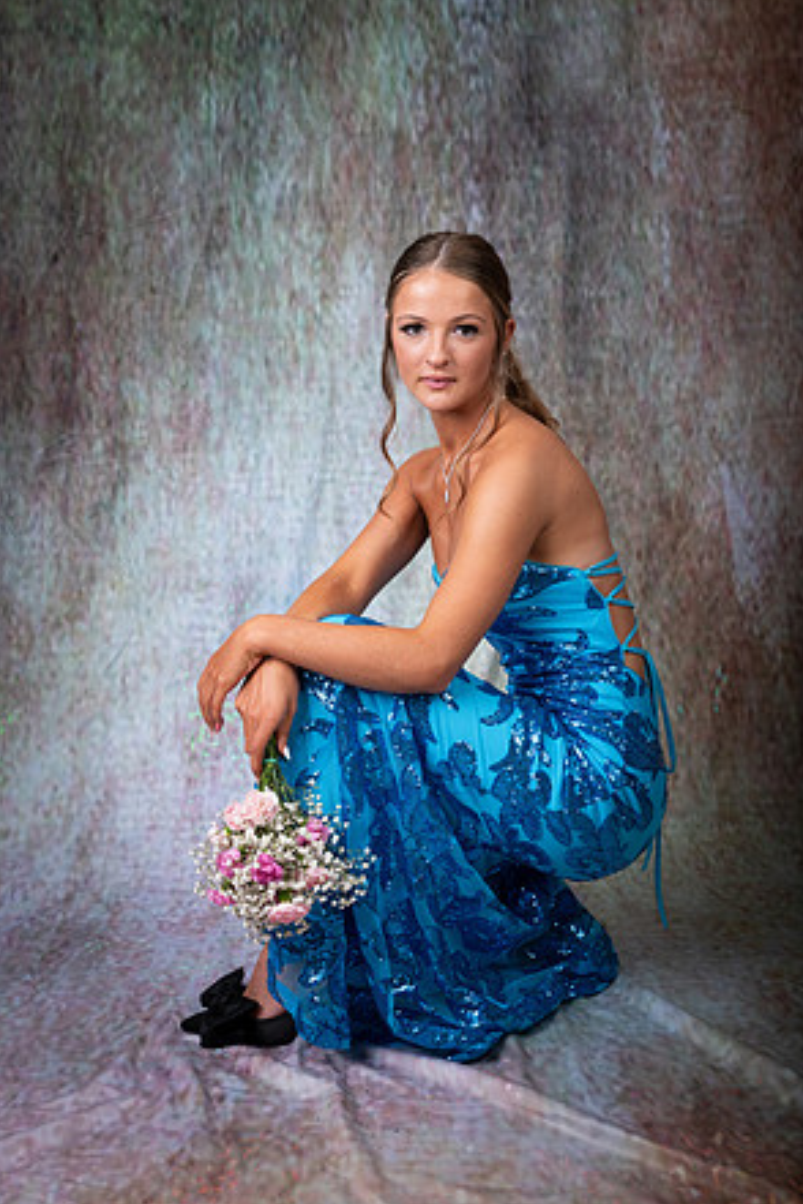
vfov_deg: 38.9
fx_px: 1706
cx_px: 407
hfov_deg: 26.5
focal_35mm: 51
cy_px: 606
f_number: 6.3
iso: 100
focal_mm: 50
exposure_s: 1/250
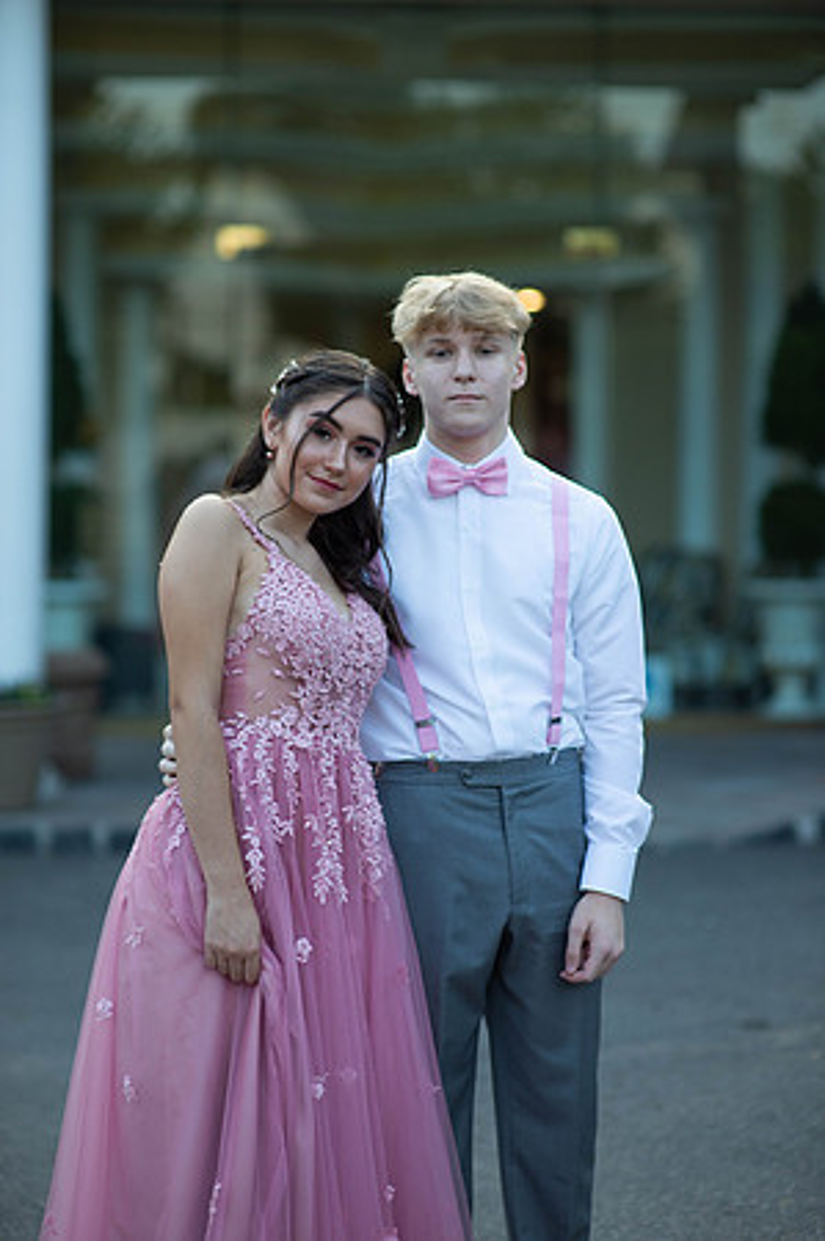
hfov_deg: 16.0
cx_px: 412
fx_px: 2928
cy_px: 620
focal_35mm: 85
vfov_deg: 23.9
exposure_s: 1/1000
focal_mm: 85
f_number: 2
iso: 250
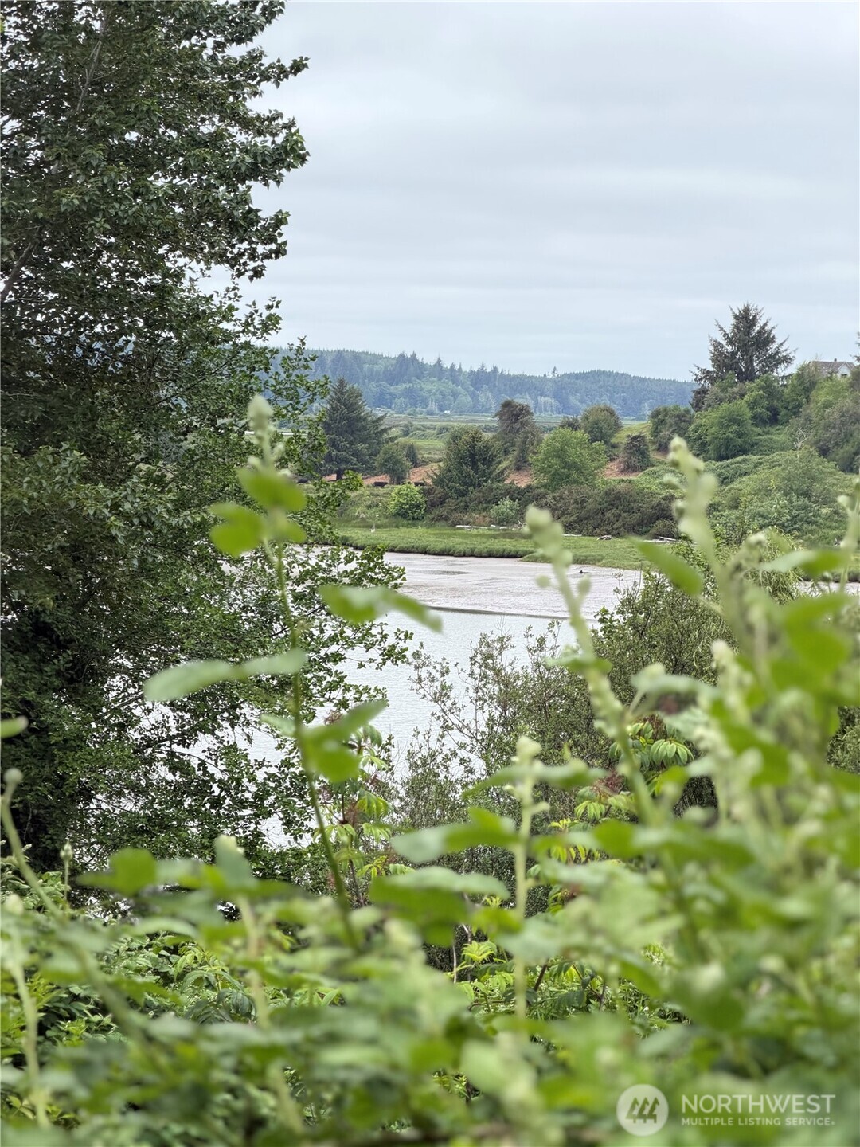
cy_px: 574
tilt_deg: -1.9
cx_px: 430
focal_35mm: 100
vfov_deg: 19.6
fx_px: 3313
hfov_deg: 14.8
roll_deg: -1.7
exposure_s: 1/383
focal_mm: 16.89
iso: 50
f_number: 2.8
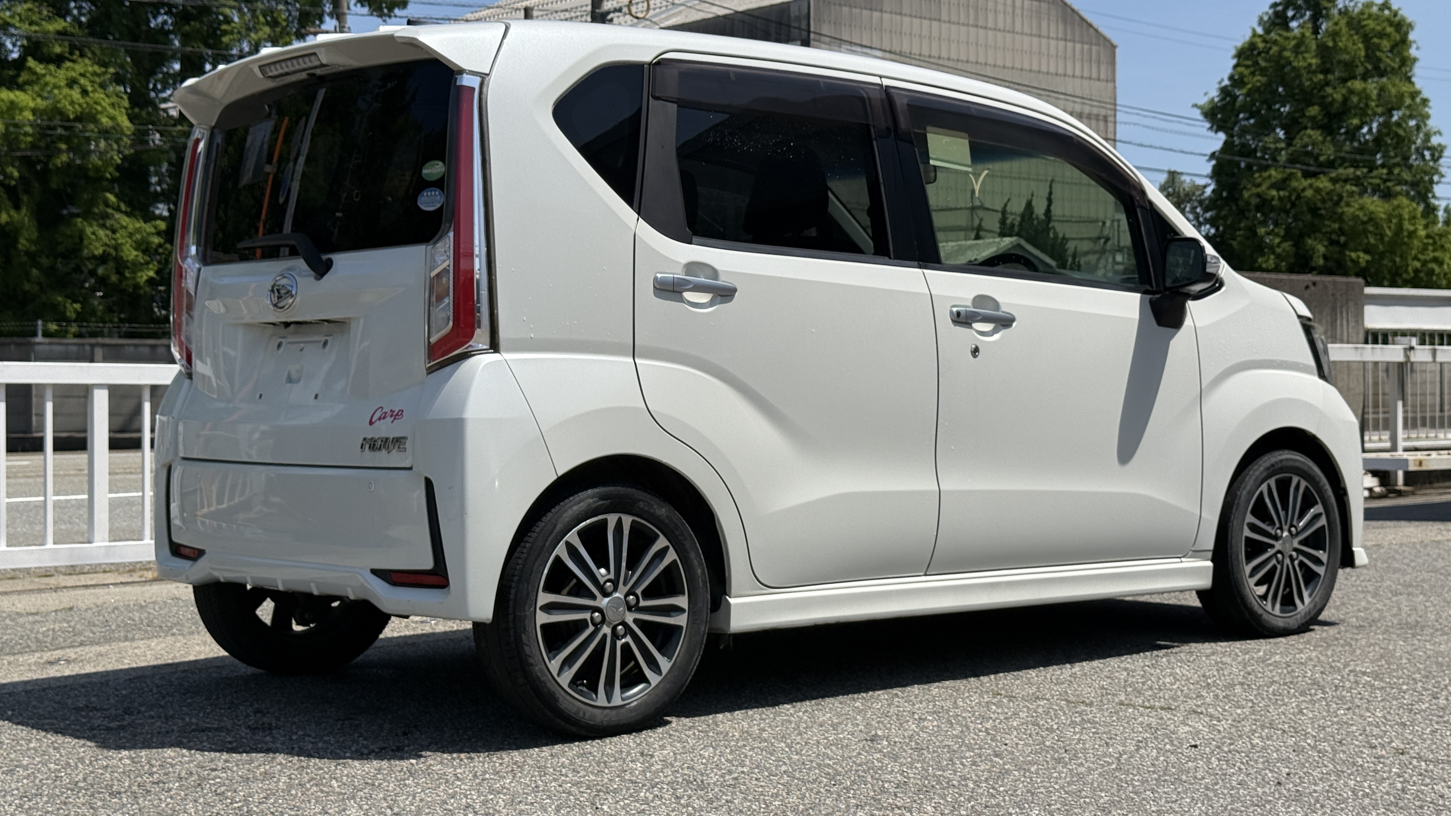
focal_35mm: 53
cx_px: 718
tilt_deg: +0.0
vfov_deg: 22.6
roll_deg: -0.1
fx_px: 2039
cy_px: 390
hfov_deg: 39.2
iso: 100
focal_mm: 6.76
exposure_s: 1/9901
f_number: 1.78
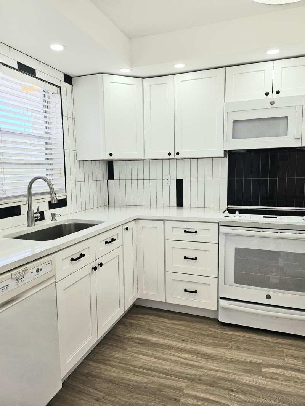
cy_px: 203
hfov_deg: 56.8
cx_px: 152
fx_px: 282
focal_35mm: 24
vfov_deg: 71.6
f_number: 1.8
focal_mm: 5
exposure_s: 1/204
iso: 50
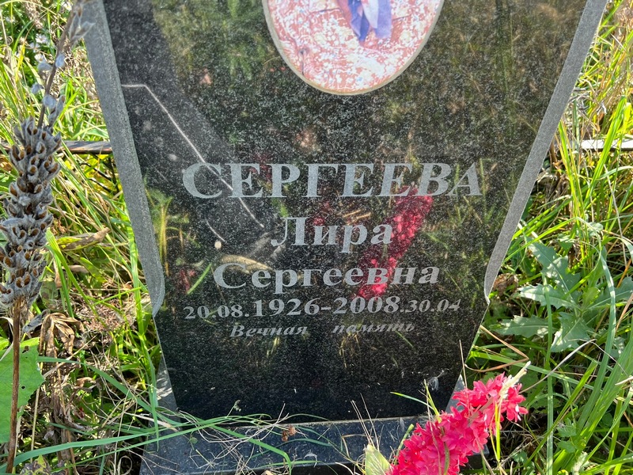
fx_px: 475
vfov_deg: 53.1
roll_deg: -2.5
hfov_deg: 67.3
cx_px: 316
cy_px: 238
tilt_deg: -40.4
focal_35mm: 26
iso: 50
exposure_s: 1/183
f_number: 1.5
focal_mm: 5.7
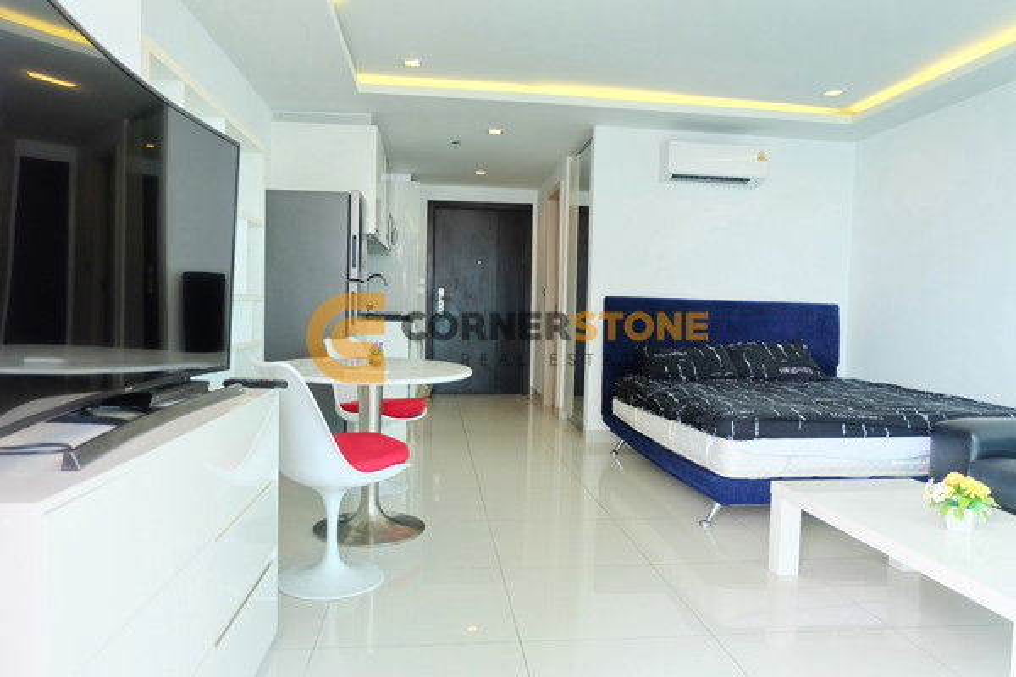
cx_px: 508
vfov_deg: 53.1
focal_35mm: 24
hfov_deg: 73.7
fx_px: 677
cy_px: 338
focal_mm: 16
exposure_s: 1/110
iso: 400
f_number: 3.5
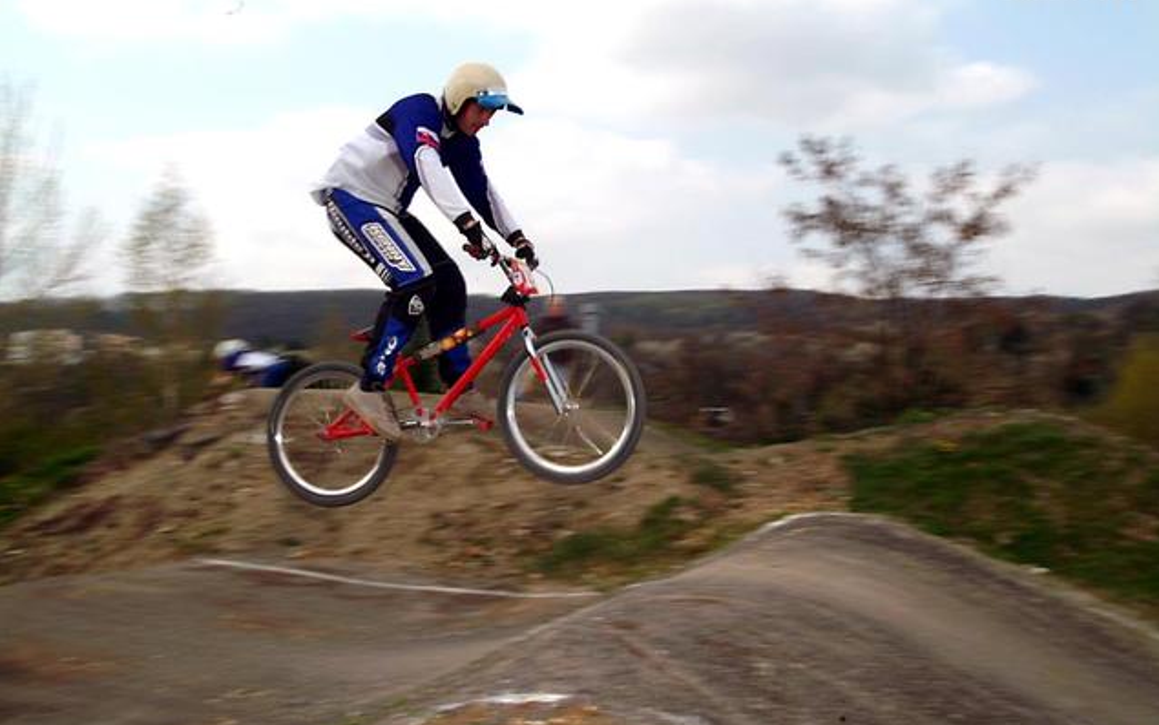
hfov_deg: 52.7
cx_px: 582
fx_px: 1169
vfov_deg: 34.4
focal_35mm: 37
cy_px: 347
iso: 100
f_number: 11
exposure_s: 1/125
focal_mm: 24
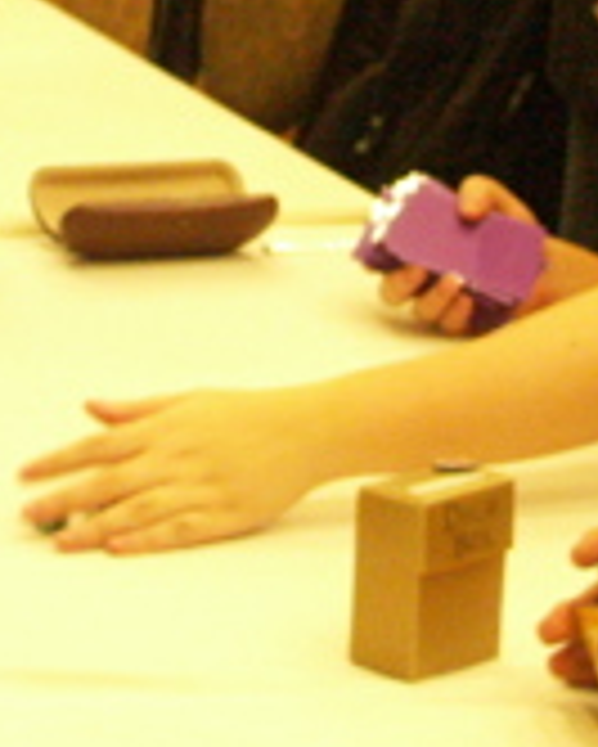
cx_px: 247
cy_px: 36
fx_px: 3647
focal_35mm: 165
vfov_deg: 11.6
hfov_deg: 9.4
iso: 400
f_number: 3.2
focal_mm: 8.98
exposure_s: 1/50
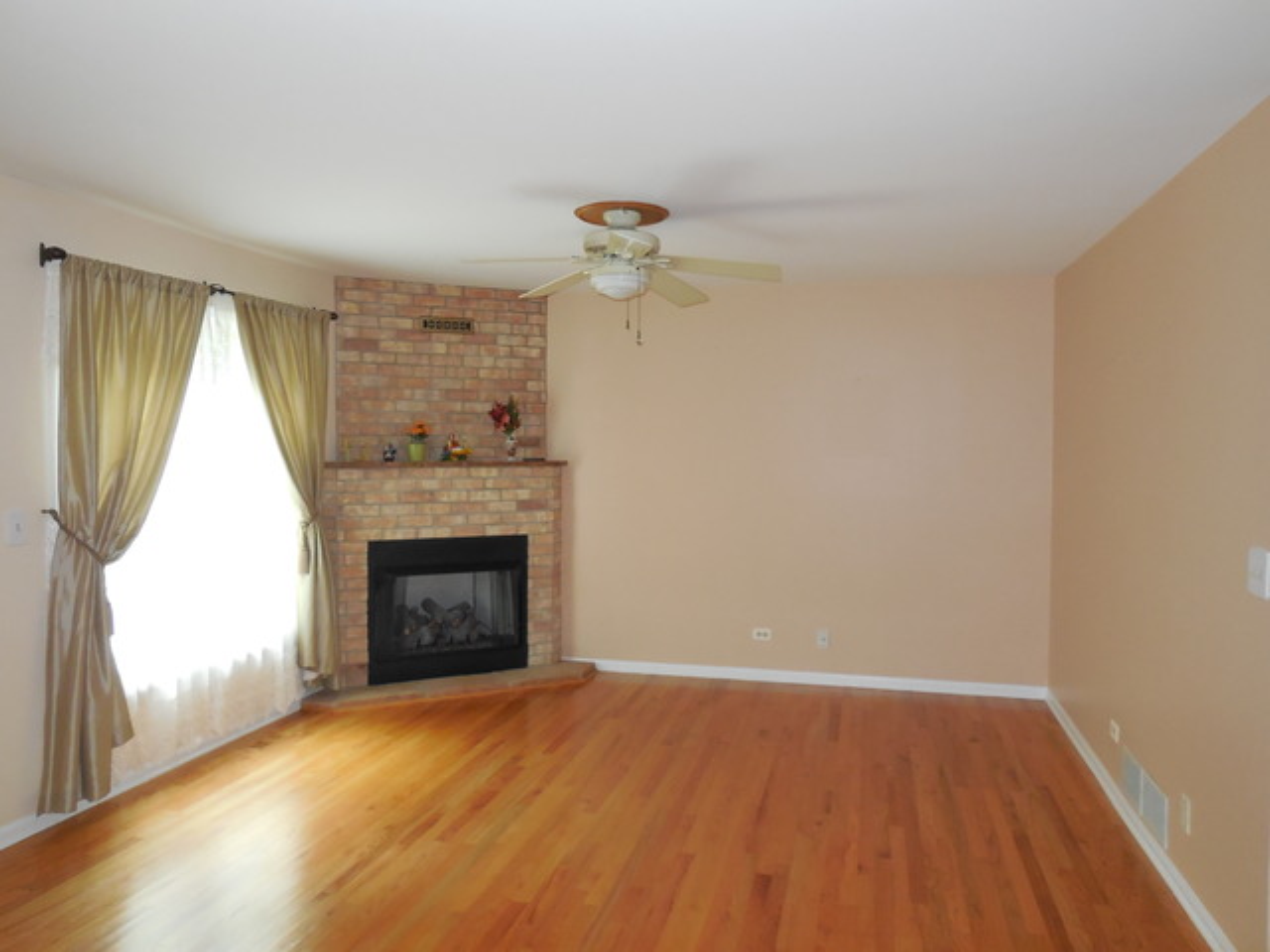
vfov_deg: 54.9
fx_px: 917
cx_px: 635
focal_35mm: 25
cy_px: 476
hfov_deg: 69.4
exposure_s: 1/25
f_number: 3.1
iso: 450
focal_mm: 4.5
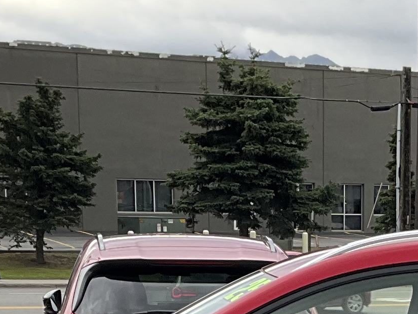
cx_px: 417
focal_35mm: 141
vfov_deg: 10.0
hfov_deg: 13.8
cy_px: 566
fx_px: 1703
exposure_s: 1/215
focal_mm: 3
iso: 20
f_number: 1.8
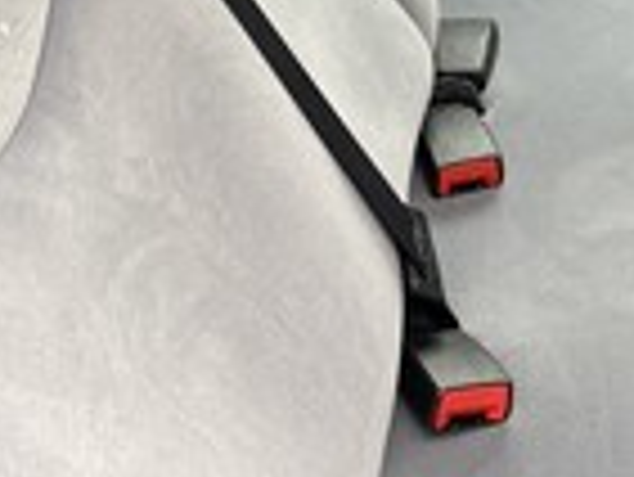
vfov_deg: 15.4
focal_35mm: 94
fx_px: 1723
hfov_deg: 19.3
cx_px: 823
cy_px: -25
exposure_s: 1/121
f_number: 1.8
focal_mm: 4.25
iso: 100
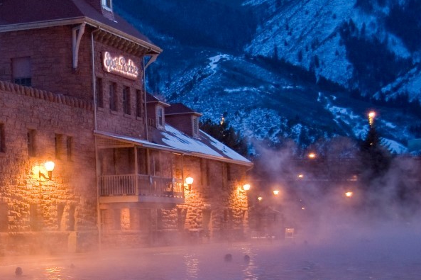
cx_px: -65
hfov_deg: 18.7
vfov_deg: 13.2
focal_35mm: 104
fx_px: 1216
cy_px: 162
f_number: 4
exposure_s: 1/15
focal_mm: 38
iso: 1000
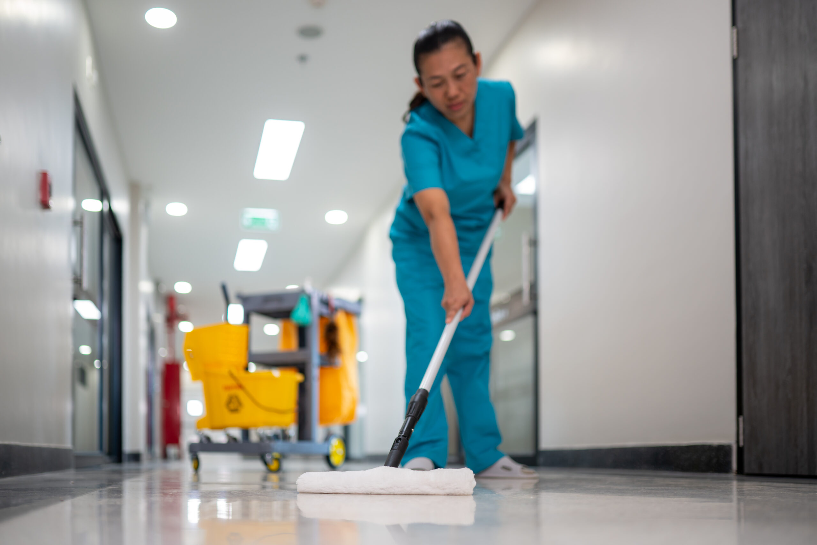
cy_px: 272
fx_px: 794
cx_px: 408
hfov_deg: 54.4
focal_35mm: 35
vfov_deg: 37.9
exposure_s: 1/200
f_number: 1.8
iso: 320
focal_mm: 35
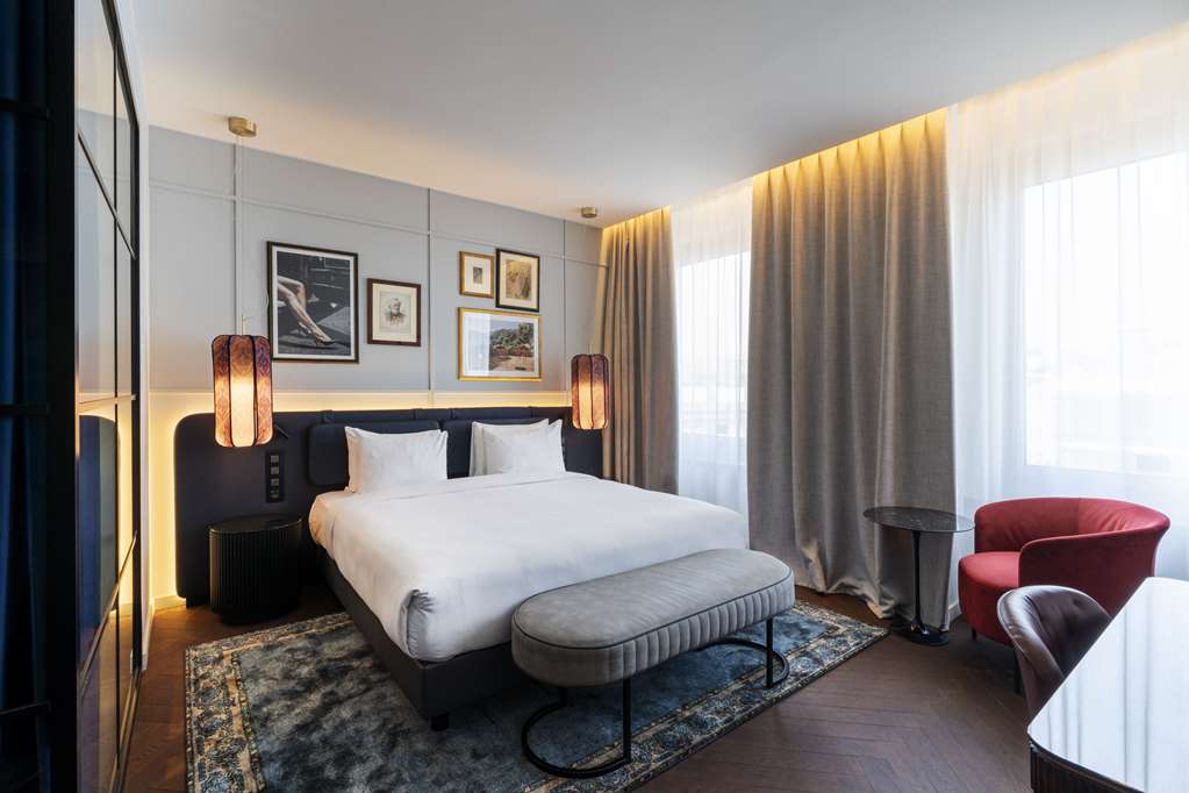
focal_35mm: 16
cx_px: 594
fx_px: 528
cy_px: 396
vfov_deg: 73.7
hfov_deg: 96.7
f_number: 13
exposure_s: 1/5
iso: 200
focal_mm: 16
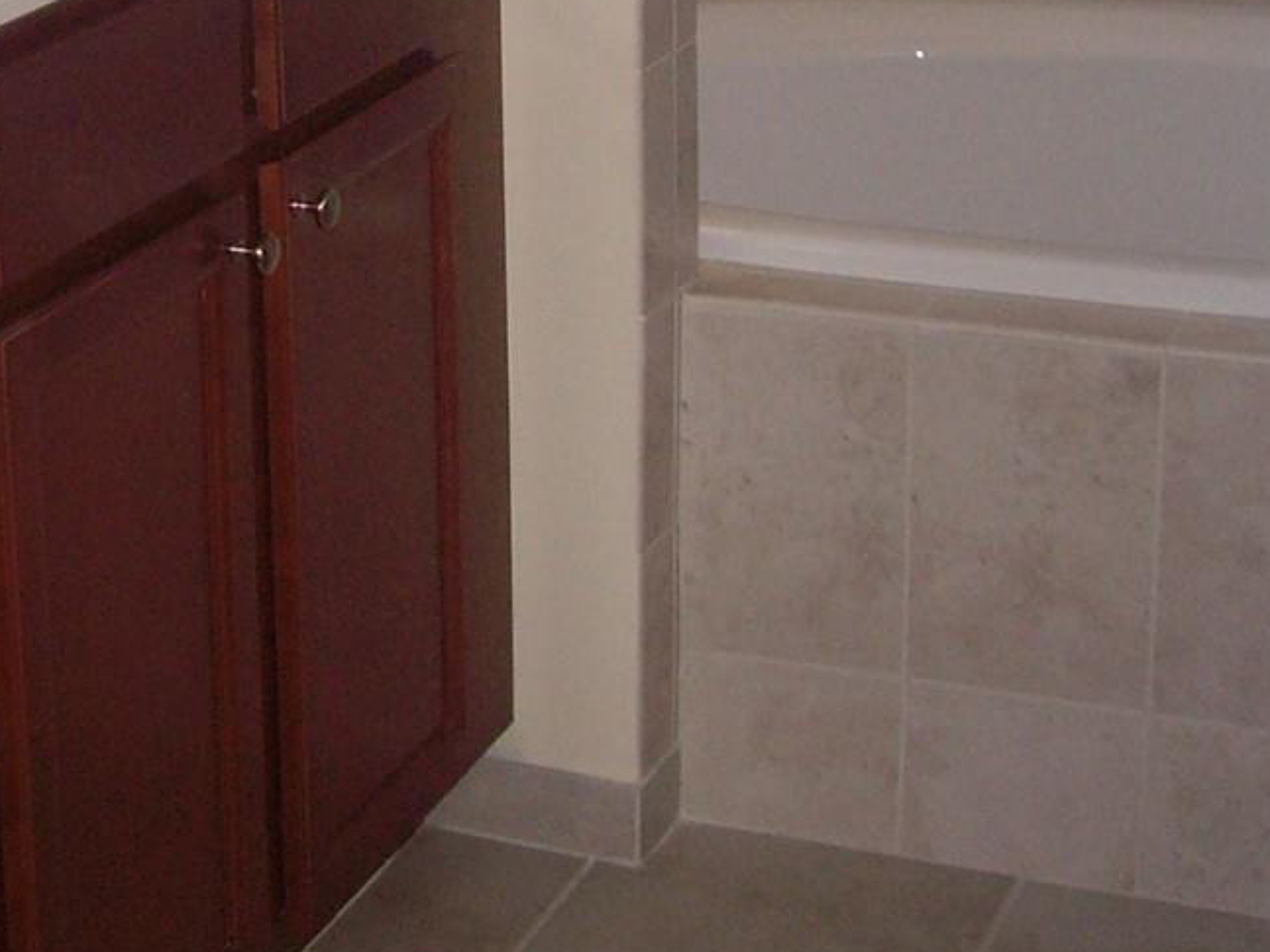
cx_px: 98
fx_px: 3448
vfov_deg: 15.3
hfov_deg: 20.4
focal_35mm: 94
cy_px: -106
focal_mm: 6.2
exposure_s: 1/40
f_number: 2.7
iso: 200
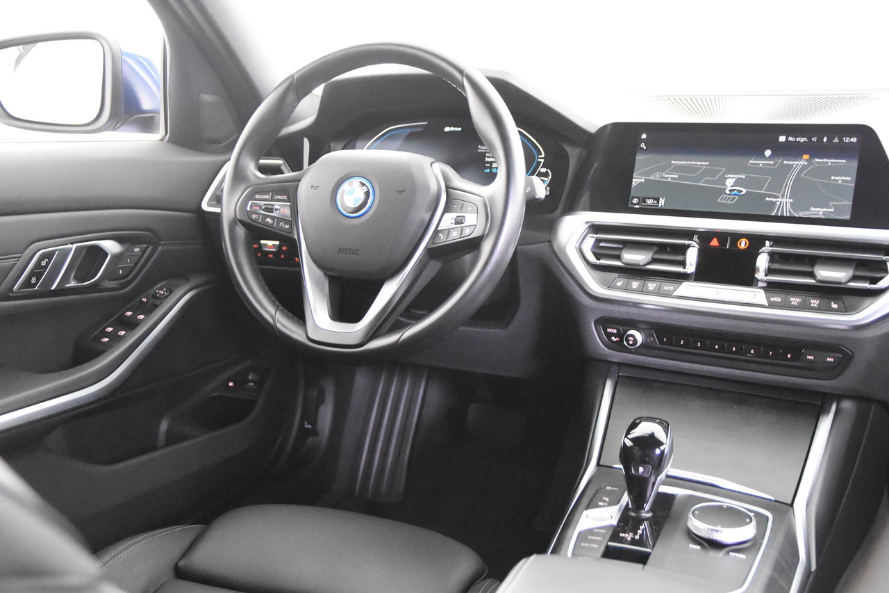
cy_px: 296
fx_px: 963
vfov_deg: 34.2
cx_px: 444
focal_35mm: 39
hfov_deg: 49.6
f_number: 3.2
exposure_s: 1/40
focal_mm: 26
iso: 12800
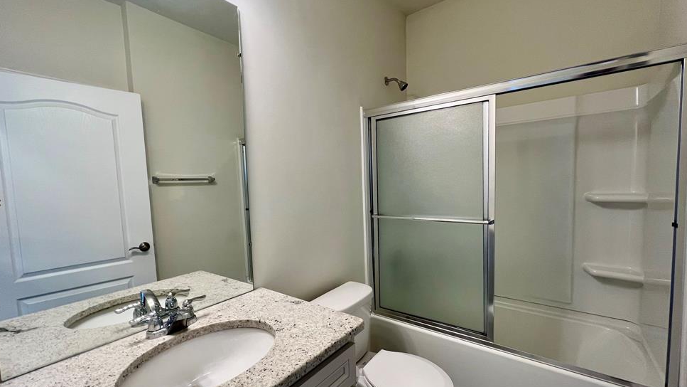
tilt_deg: -3.9
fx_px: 273
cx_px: 341
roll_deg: +1.2
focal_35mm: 15
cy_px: 203
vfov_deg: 70.5
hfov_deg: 103.0
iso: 200
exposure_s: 1/120
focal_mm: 1.57
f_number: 1.8
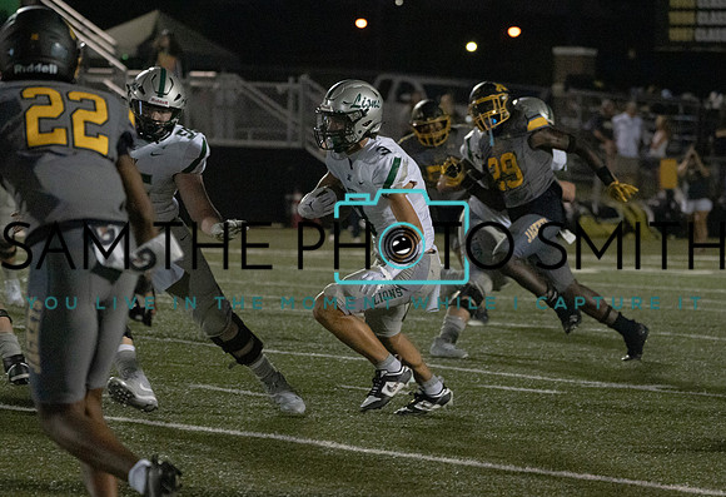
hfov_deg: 8.4
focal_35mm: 244
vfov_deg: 5.7
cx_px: 393
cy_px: 281
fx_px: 4967
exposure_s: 1/1000
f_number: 5.6
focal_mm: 185
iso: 20000
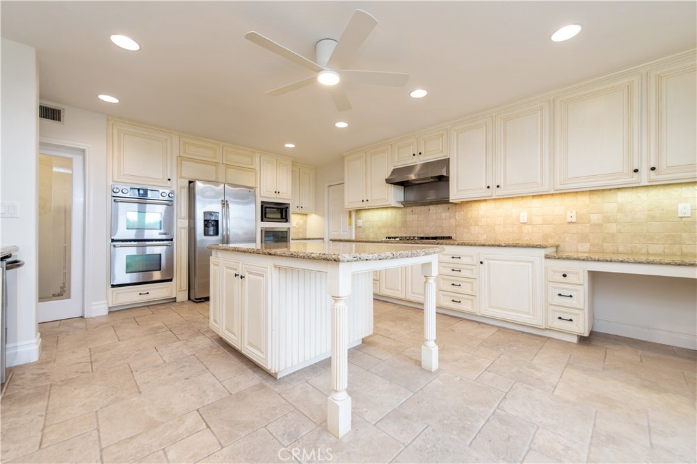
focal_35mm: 14
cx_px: 348
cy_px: 232
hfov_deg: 104.3
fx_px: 271
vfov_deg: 81.1
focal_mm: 14
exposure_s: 1/60
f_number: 4
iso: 320
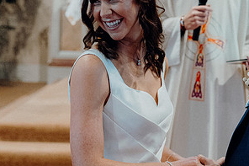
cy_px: 48
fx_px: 1030
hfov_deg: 13.7
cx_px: 201
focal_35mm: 149
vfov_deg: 9.2
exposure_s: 1/160
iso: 3200
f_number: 3.5
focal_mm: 51
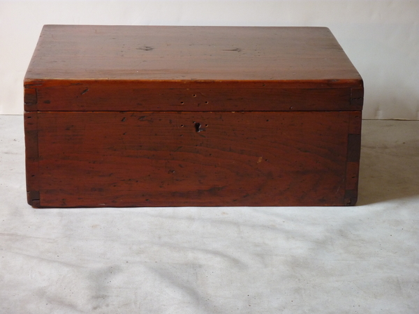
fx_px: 1259
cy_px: 157
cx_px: 210
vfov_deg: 14.2
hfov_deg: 18.9
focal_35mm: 104
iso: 250
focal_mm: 17
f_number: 4.3
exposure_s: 1/50
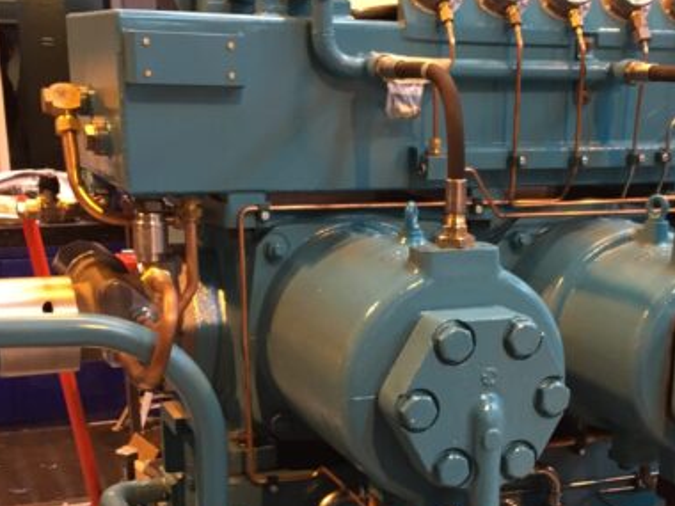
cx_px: 478
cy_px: 439
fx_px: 1189
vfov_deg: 23.5
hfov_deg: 31.3
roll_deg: -2.8
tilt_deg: -16.8
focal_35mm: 61
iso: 80
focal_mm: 4.15
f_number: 2.2
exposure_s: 1/30
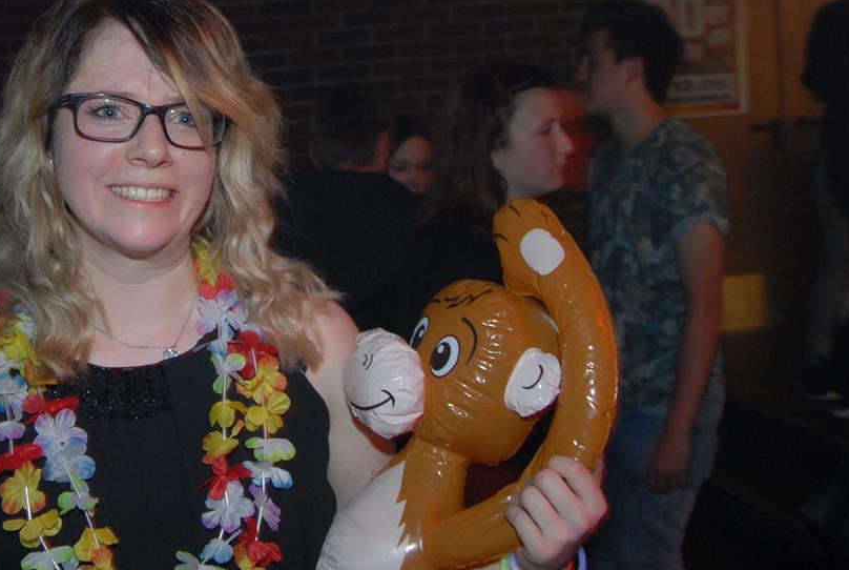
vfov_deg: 26.6
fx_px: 1205
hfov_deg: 38.5
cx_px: 302
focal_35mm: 51
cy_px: 284
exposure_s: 1/8
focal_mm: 24
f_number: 6.3
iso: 400
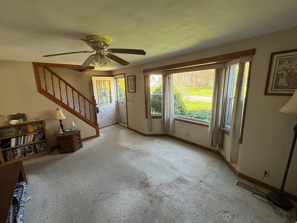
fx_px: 129
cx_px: 146
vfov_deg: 81.7
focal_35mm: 15
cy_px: 112
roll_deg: +2.0
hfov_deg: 98.2
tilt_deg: -12.1
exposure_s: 1/99
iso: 160
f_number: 2.2
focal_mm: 2.22
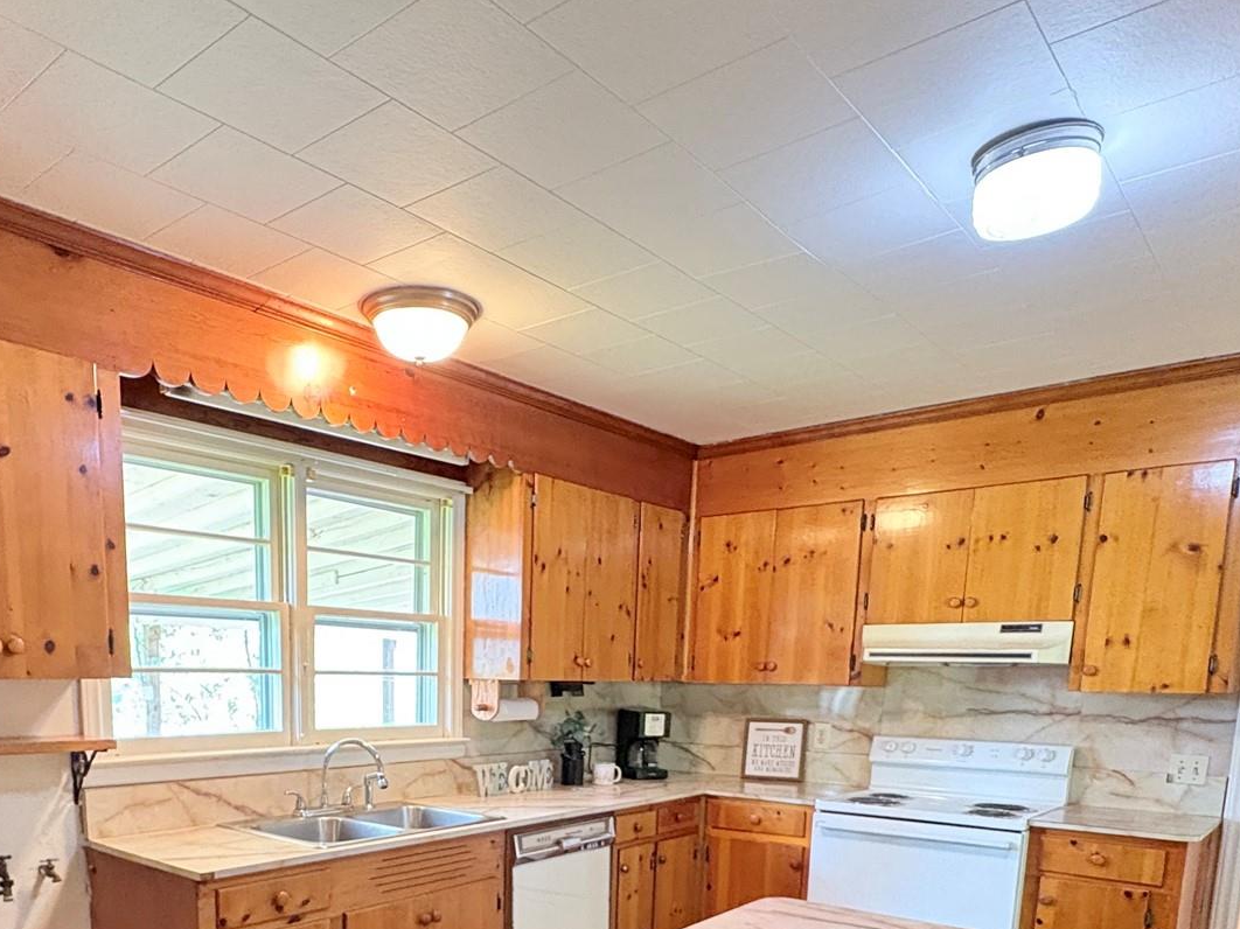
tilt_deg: -9.2
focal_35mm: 27
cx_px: 471
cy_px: 834
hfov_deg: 64.5
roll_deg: +0.0
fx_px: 967
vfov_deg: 46.4
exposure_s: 1/60
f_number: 2.2
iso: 640
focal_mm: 2.22
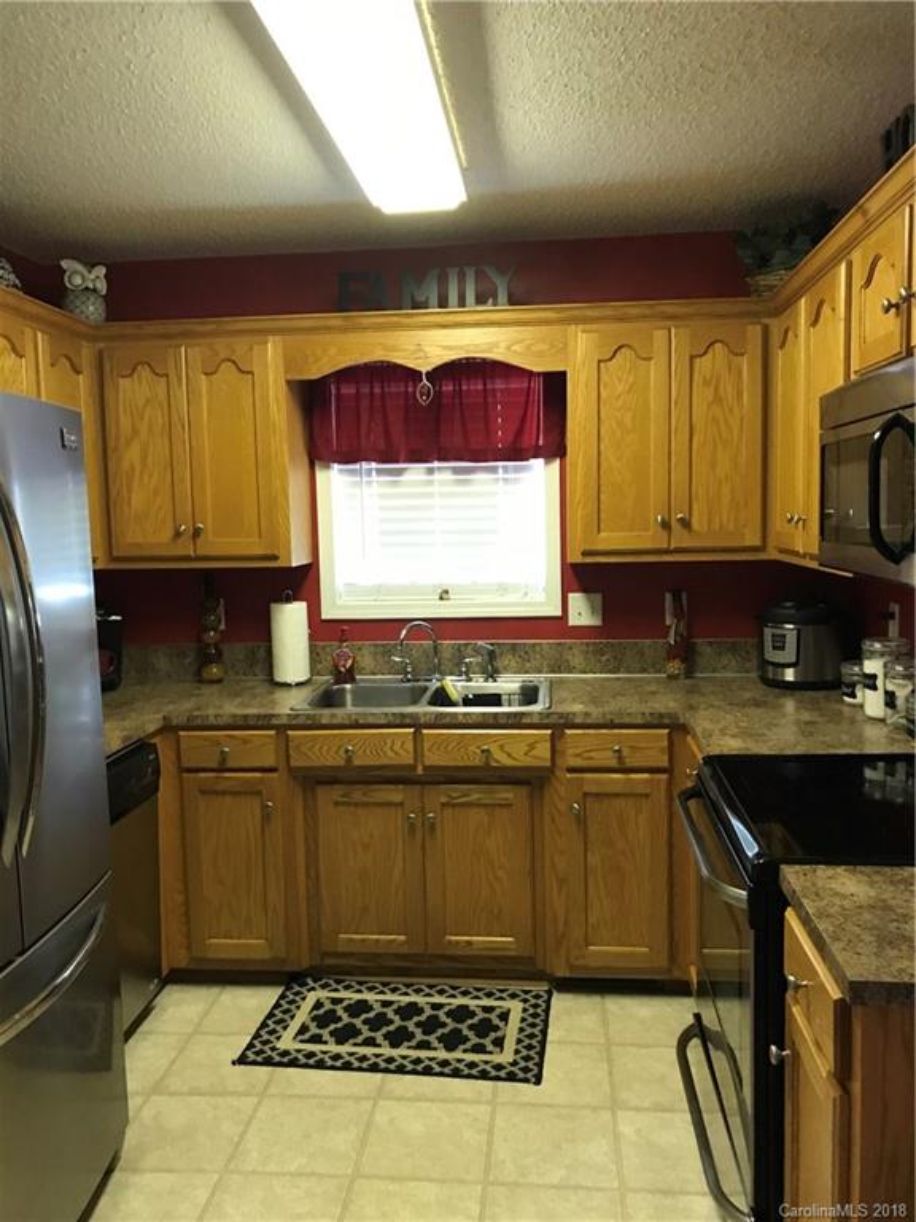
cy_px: 611
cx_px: 458
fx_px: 988
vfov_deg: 63.4
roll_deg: +1.7
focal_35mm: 28
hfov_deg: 49.7
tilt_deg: -5.9
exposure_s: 1/11
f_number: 1.8
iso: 100
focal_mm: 3.99
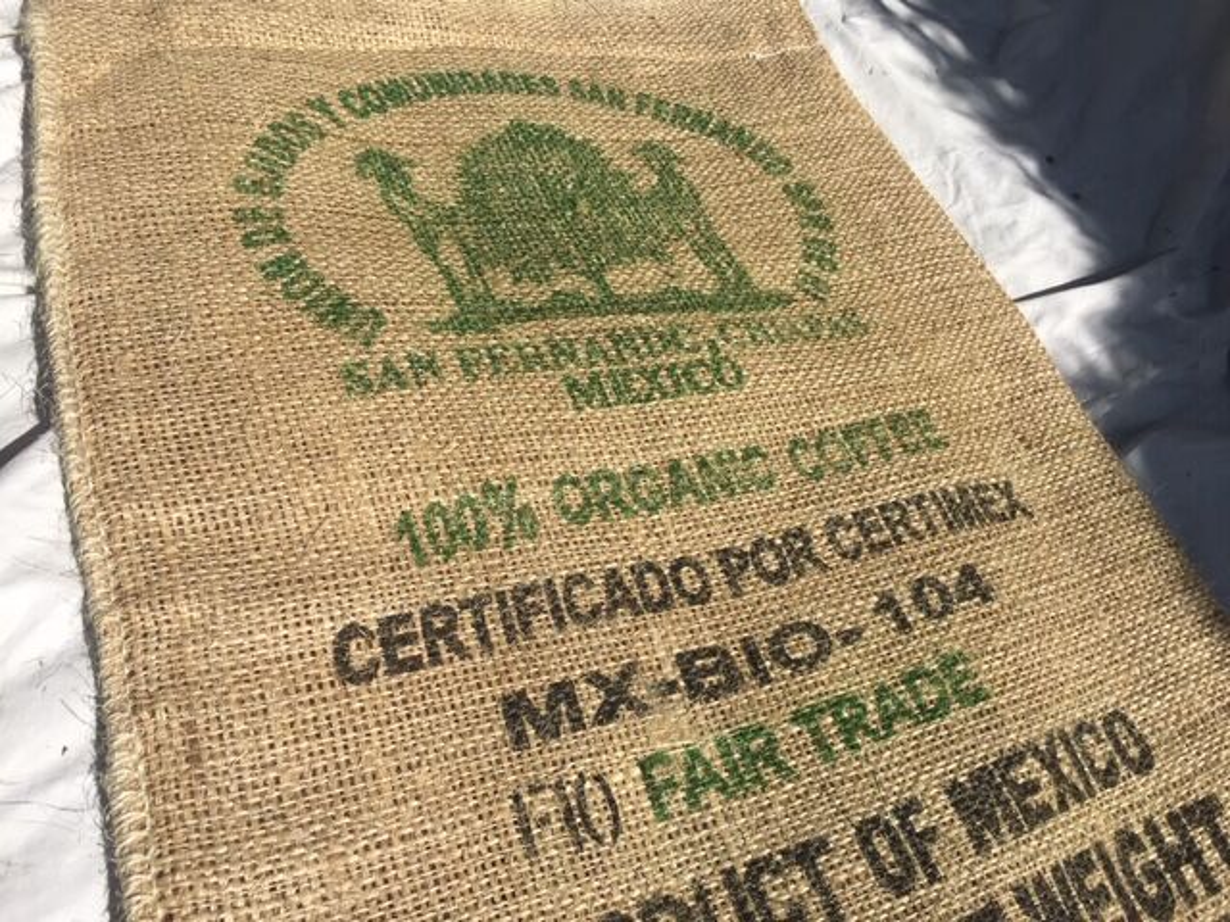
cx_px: 615
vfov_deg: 48.2
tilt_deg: -52.2
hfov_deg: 61.7
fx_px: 1030
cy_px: 461
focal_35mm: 29
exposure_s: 1/3497
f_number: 2.2
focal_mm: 4.15
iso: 25
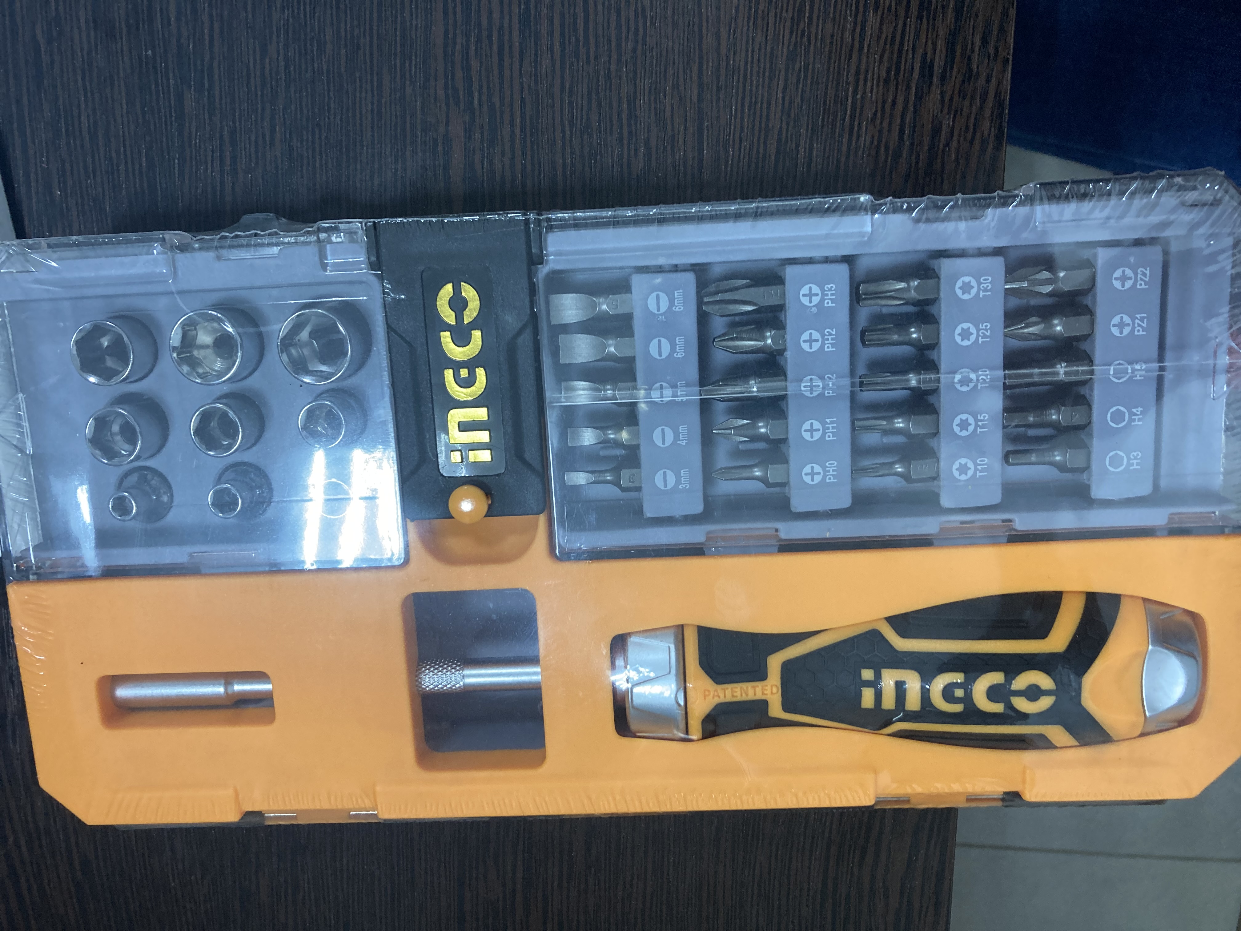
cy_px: 466
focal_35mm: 28
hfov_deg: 63.4
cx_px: 620
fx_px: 1004
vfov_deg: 49.7
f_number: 1.8
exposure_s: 1/60
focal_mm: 3.99
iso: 200
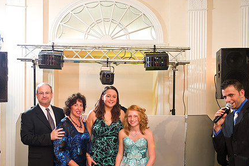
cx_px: 107
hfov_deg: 46.3
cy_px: 106
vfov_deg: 31.7
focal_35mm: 42
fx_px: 290
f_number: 3.2
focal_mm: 31
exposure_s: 1/125
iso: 1600
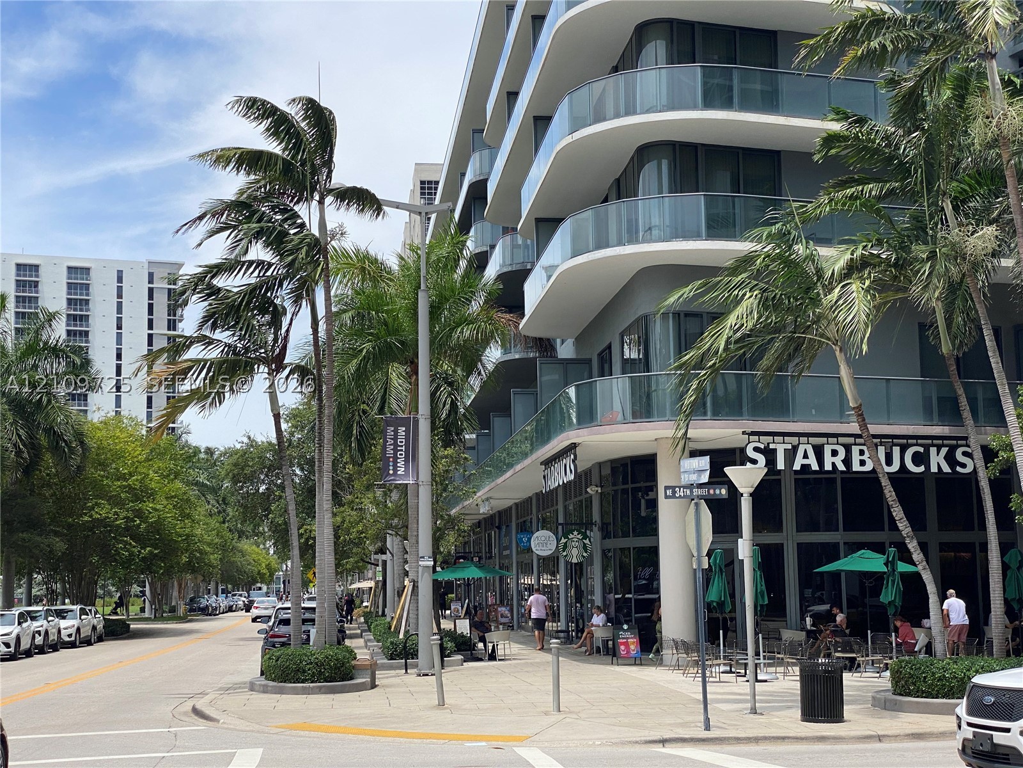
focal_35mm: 52
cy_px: 384
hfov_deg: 36.8
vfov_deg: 28.0
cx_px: 512
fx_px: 1537
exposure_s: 1/1653
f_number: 2
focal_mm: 6
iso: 20
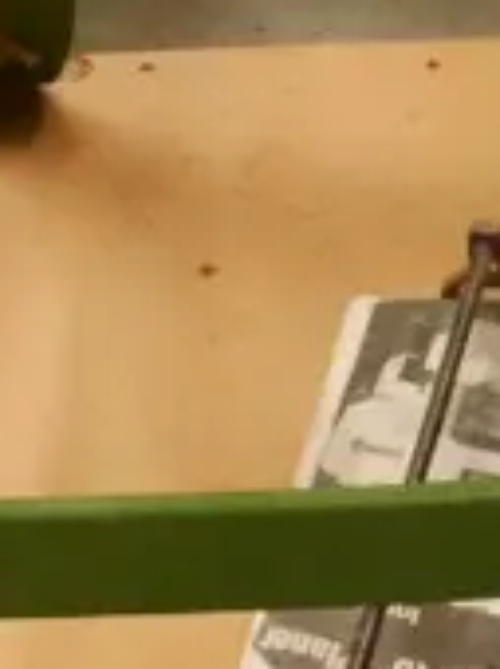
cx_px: 443
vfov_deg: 9.9
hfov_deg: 8.2
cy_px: -799
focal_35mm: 181
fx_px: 3495
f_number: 3.7
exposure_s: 1/200
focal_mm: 15
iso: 3200
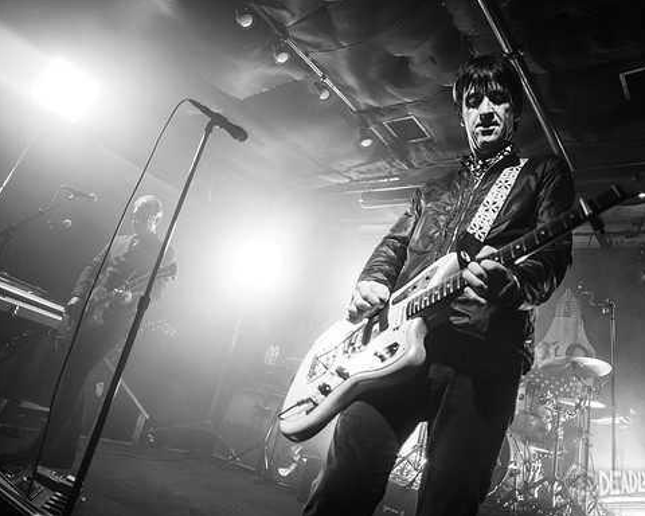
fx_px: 477
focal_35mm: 25
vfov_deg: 56.7
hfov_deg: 67.7
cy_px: 231
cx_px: 372
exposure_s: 1/800
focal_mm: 20
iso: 2000
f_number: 2.8
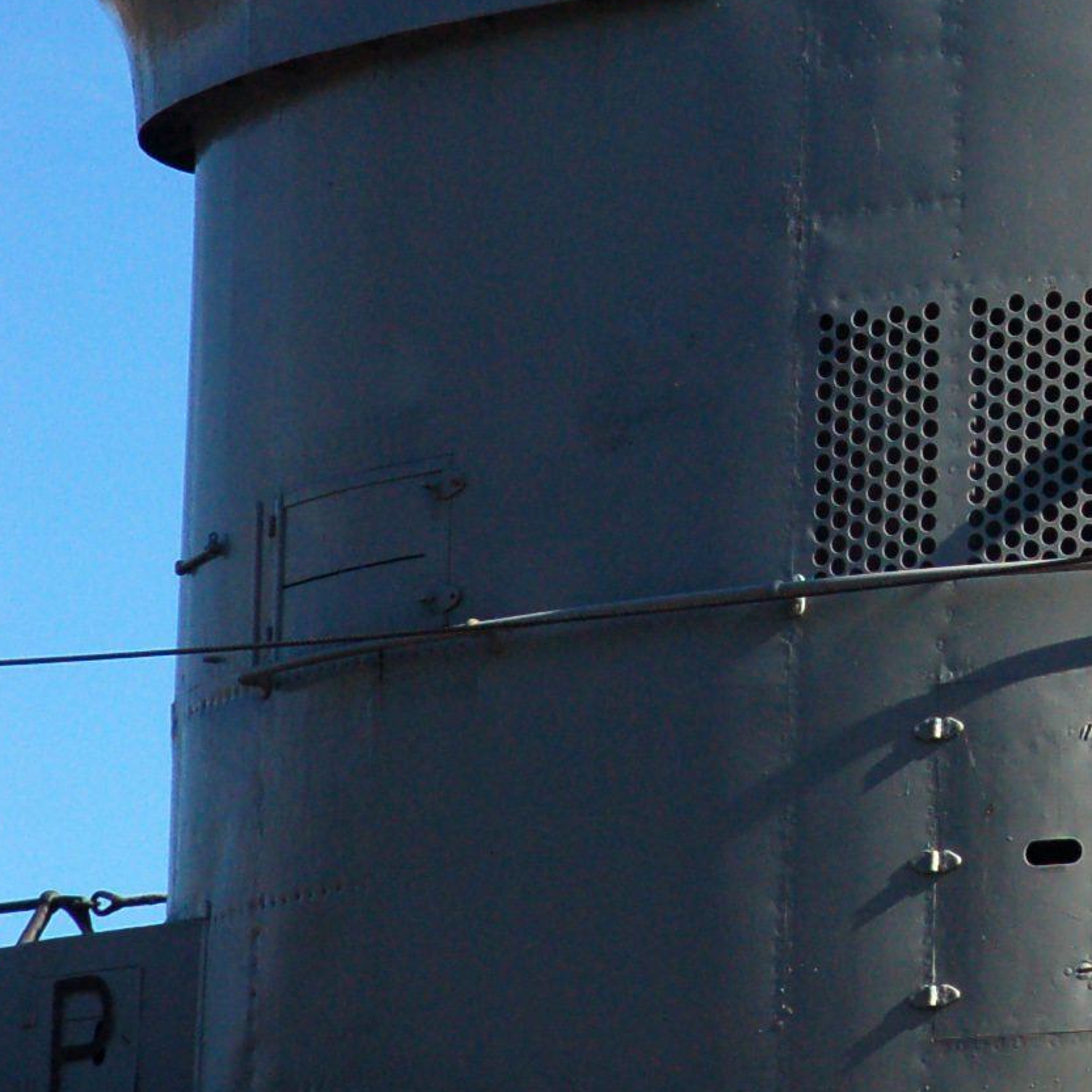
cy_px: -16
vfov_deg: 6.1
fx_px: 10172
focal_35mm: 285
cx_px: 1273
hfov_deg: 6.1
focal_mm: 62
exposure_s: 1/1000
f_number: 8
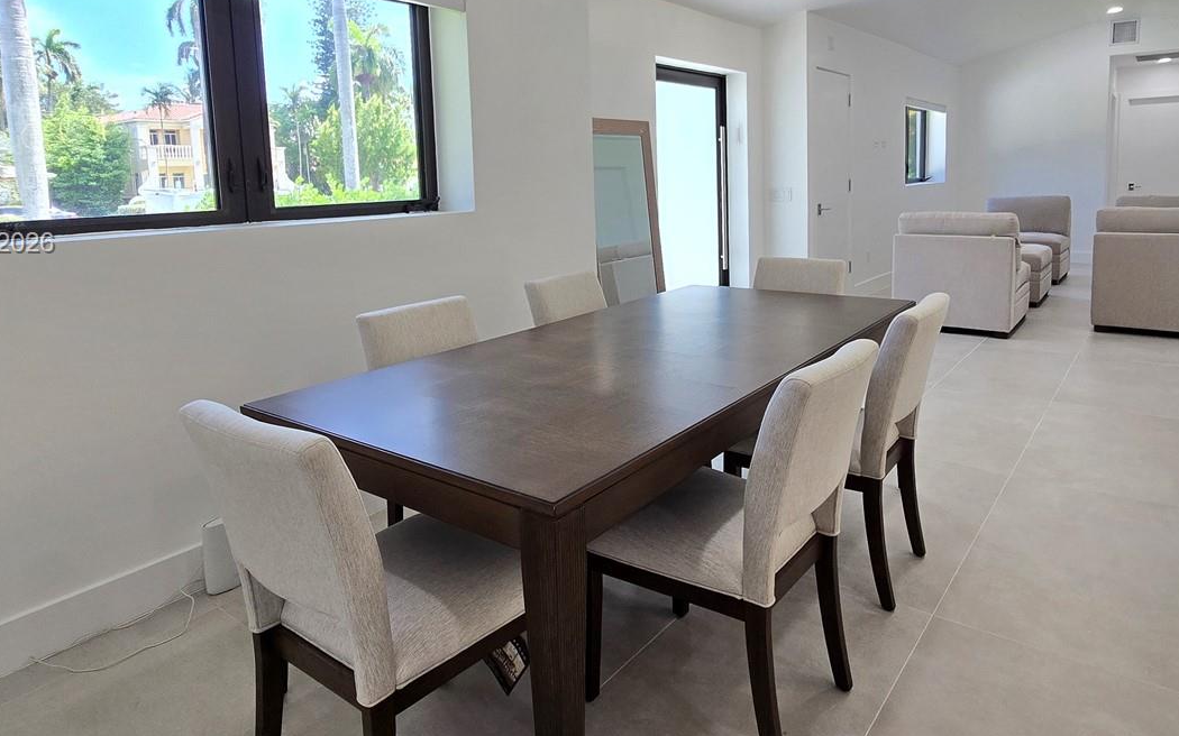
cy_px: 245
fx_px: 675
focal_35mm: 21
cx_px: 603
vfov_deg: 56.0
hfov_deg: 82.3
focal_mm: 2.2
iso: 100
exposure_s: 1/120
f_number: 2.2
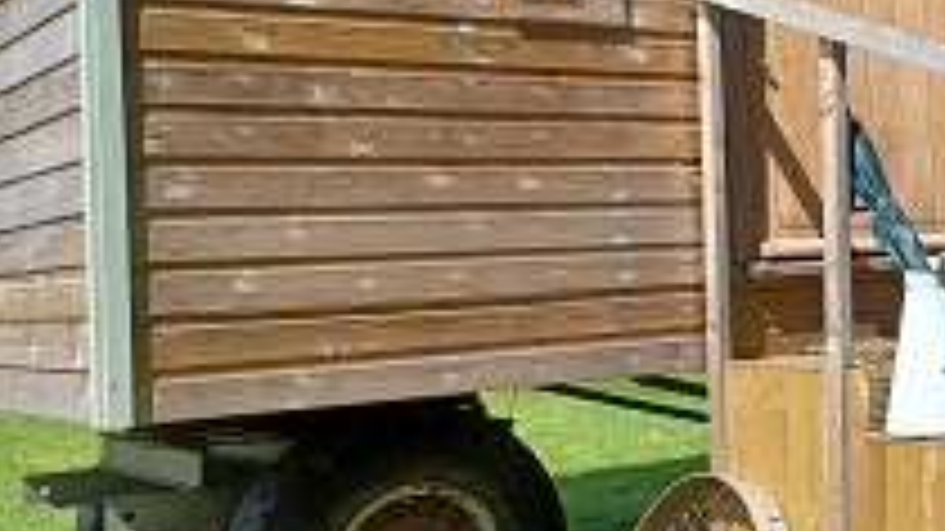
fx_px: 1628
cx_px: 1044
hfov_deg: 29.2
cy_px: 209
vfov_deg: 18.5
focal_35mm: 65
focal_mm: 4.6
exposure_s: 1/253
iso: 32
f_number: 1.8
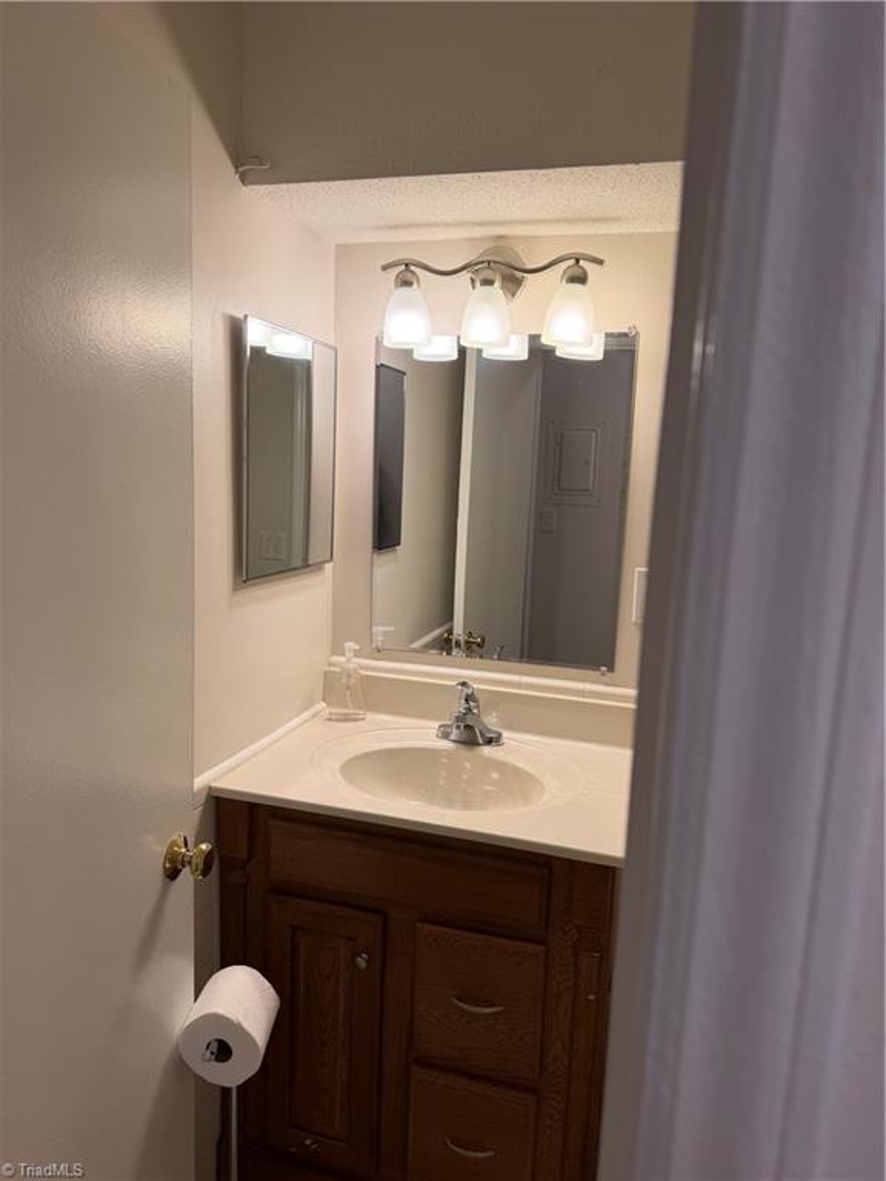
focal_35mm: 24
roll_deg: -1.5
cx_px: 443
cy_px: 590
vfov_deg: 71.6
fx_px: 819
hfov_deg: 56.8
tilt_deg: -9.2
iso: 80
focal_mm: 6.76
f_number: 1.78
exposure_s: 1/120
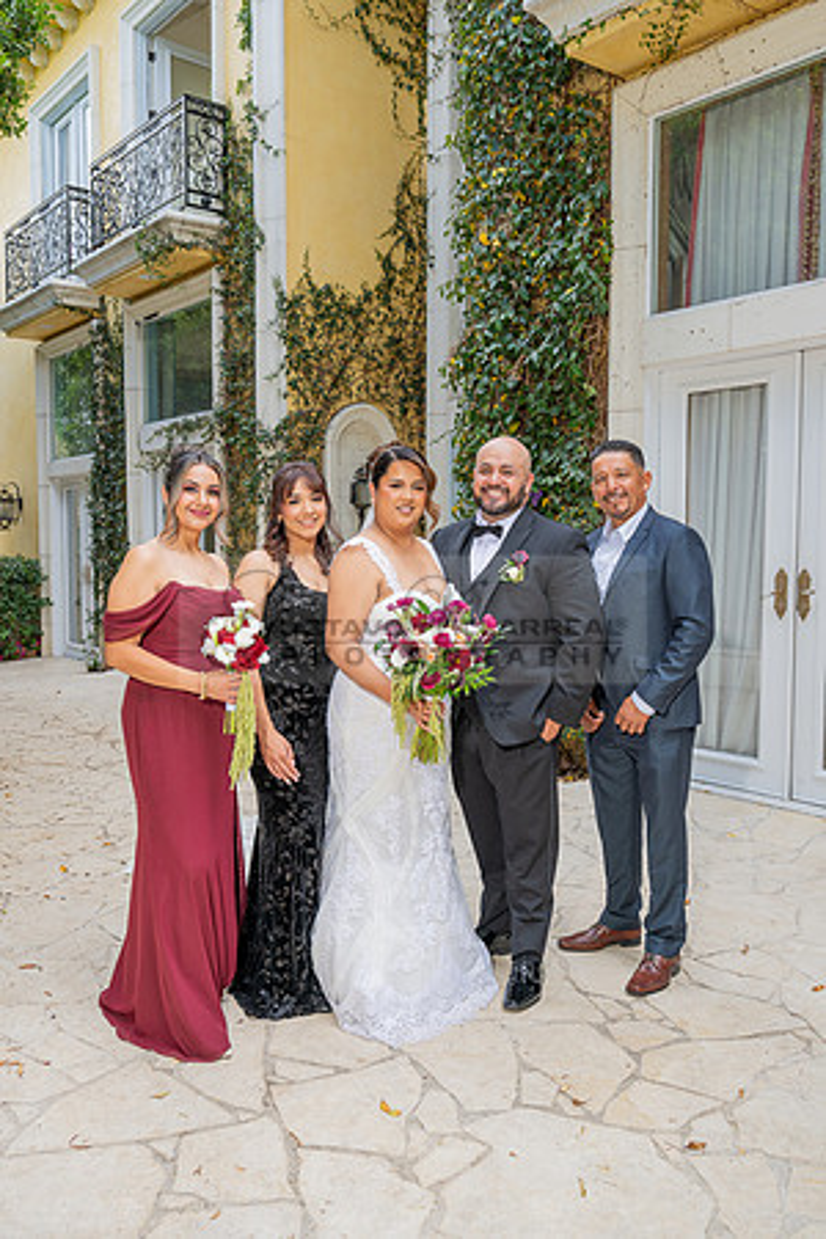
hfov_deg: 43.0
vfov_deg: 61.1
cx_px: 413
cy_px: 620
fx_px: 1050
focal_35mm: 30
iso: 200
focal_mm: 30.5
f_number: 5
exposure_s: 1/200
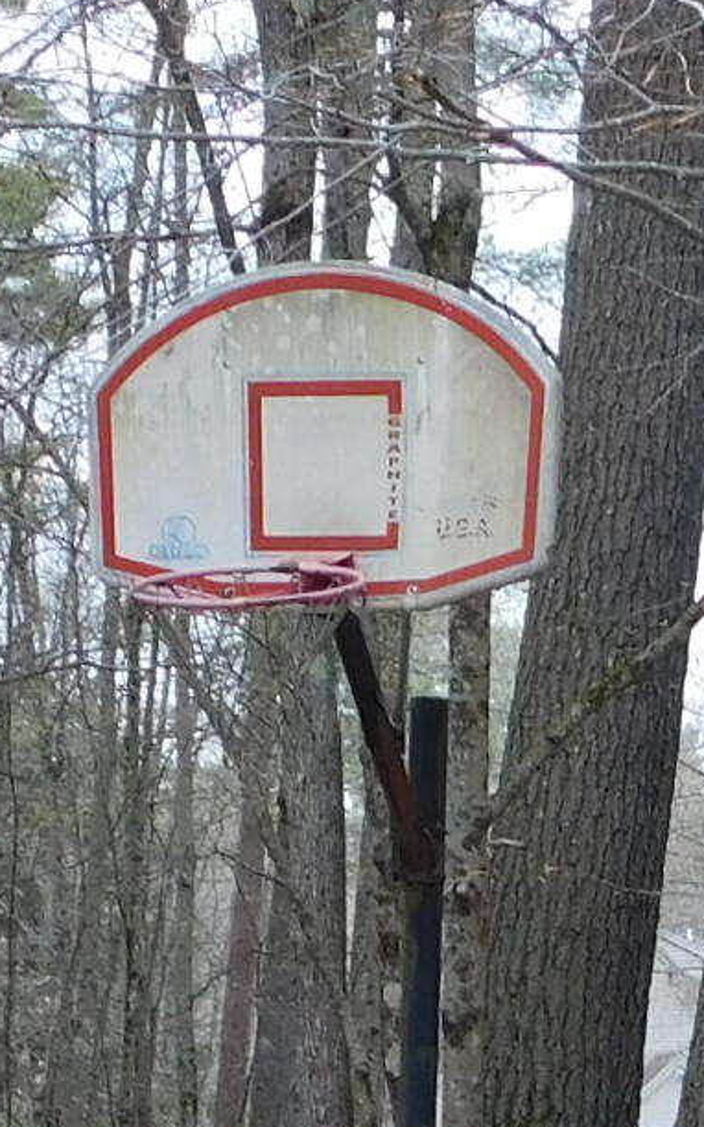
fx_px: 4793
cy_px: 1709
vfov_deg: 12.7
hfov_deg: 8.3
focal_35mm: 156
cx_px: 826
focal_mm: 5.3
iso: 125
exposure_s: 1/100
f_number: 3.2
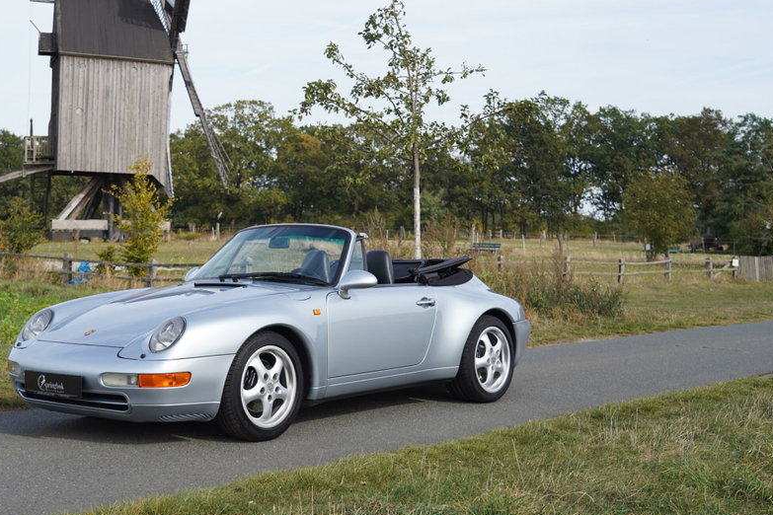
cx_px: 288
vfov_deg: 26.5
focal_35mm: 51
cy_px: 219
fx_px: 1095
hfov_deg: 38.6
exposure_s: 1/640
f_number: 4
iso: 100
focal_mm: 39
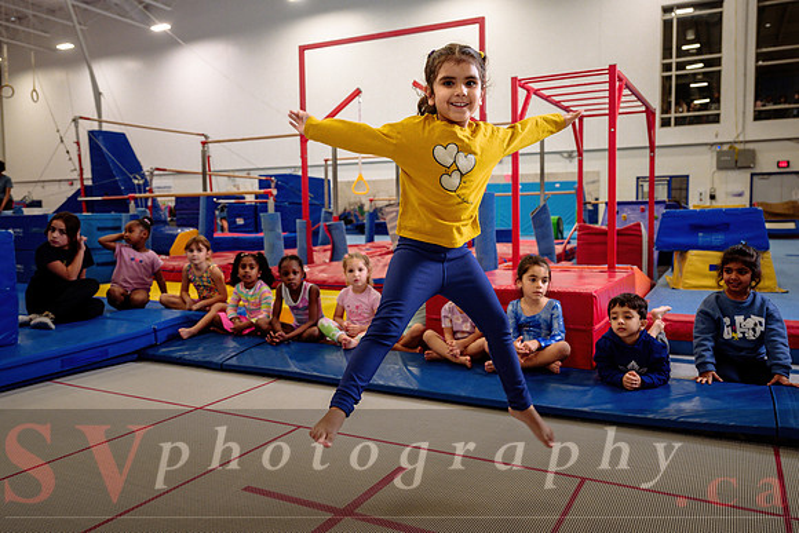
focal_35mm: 28
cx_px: 399
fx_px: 632
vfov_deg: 45.7
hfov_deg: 64.6
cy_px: 266
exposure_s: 1/250
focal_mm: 24
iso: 1600
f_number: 3.5
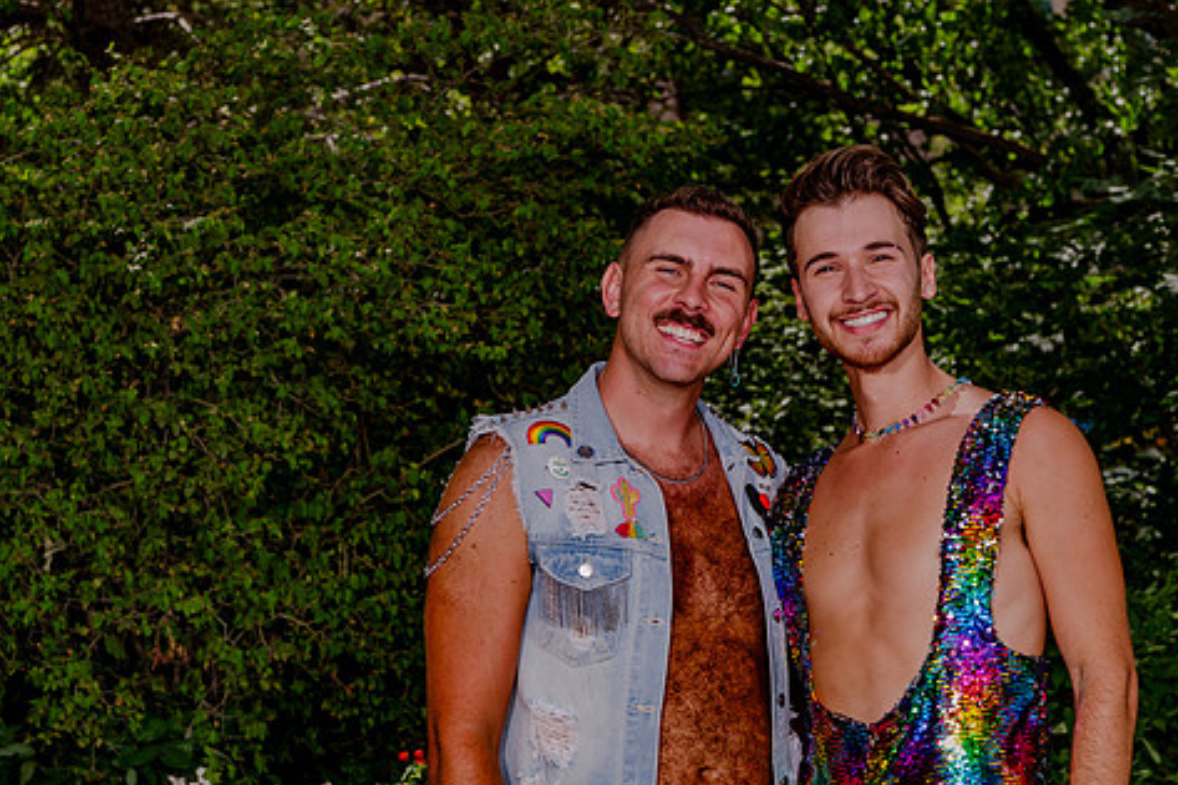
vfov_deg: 15.5
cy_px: 407
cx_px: 723
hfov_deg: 23.1
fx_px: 2878
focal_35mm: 88
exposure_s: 1/320
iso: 200
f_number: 8
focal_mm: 70
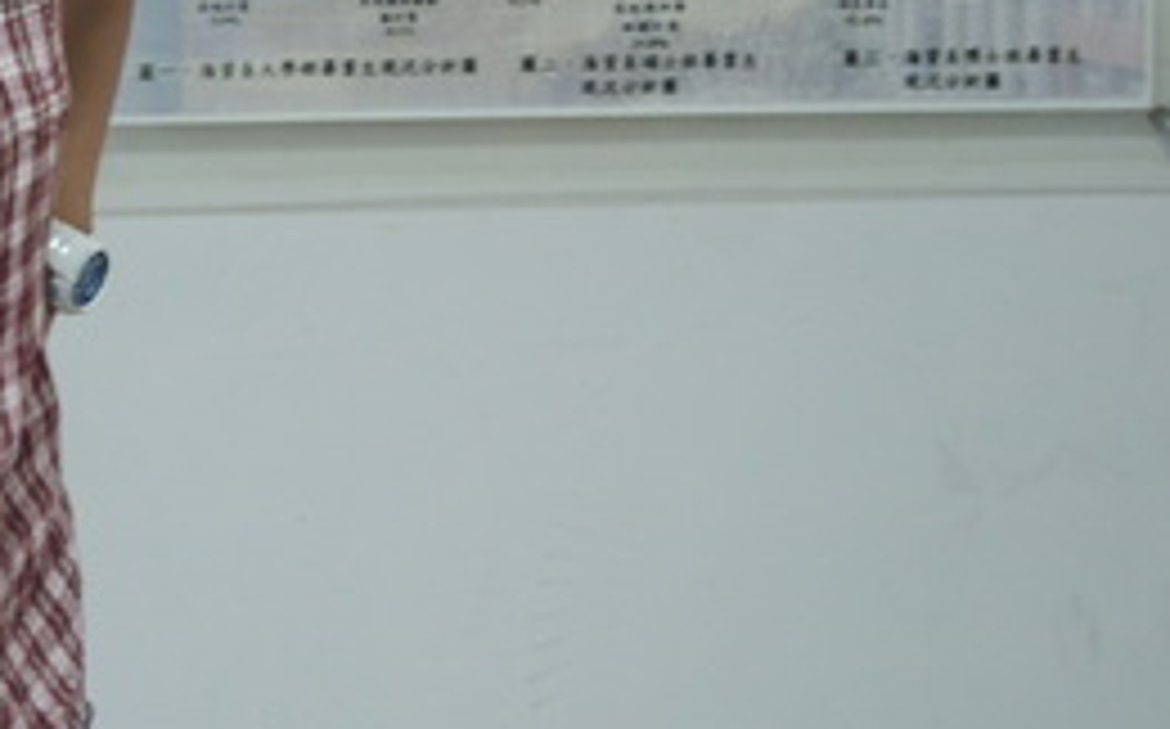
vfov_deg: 9.1
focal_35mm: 142
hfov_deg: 14.5
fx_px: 4524
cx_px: 50
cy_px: -194
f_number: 2.8
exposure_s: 1/15
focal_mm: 12.5
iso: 400
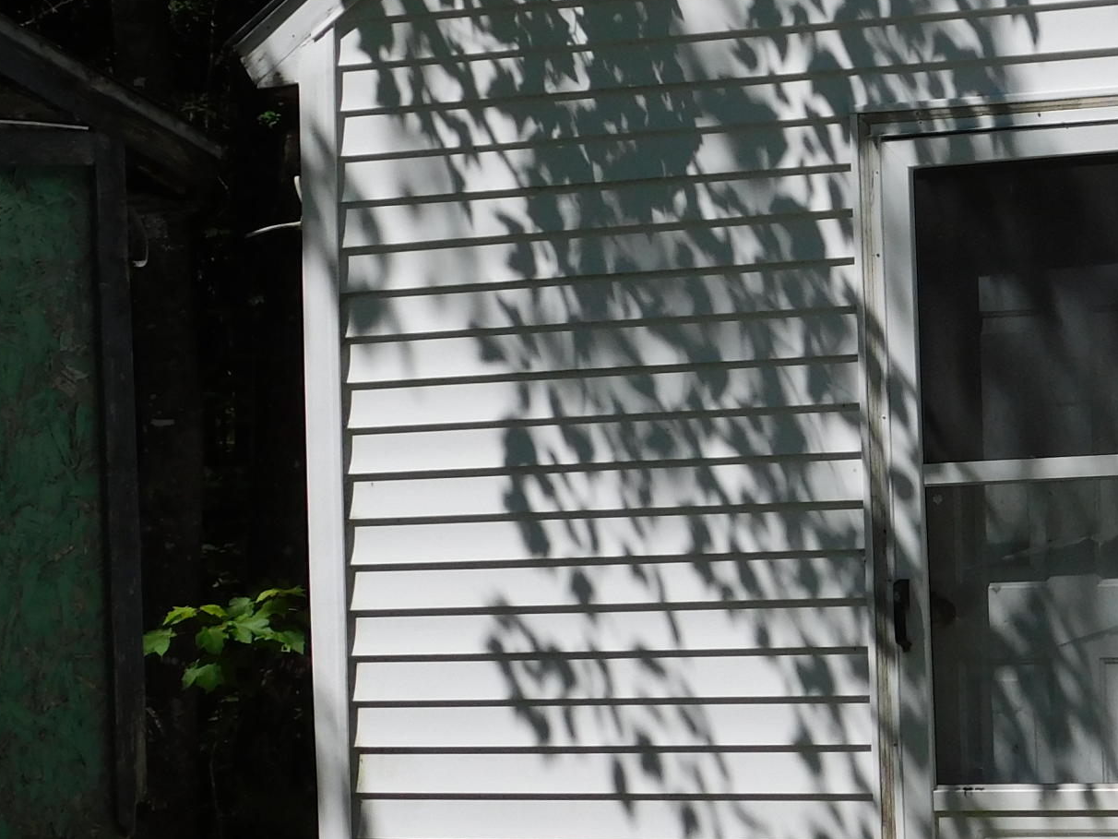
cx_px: 1104
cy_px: 323
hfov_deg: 19.3
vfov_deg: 14.9
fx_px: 3197
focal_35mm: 99
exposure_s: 1/640
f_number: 7.2
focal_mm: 7.1
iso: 125
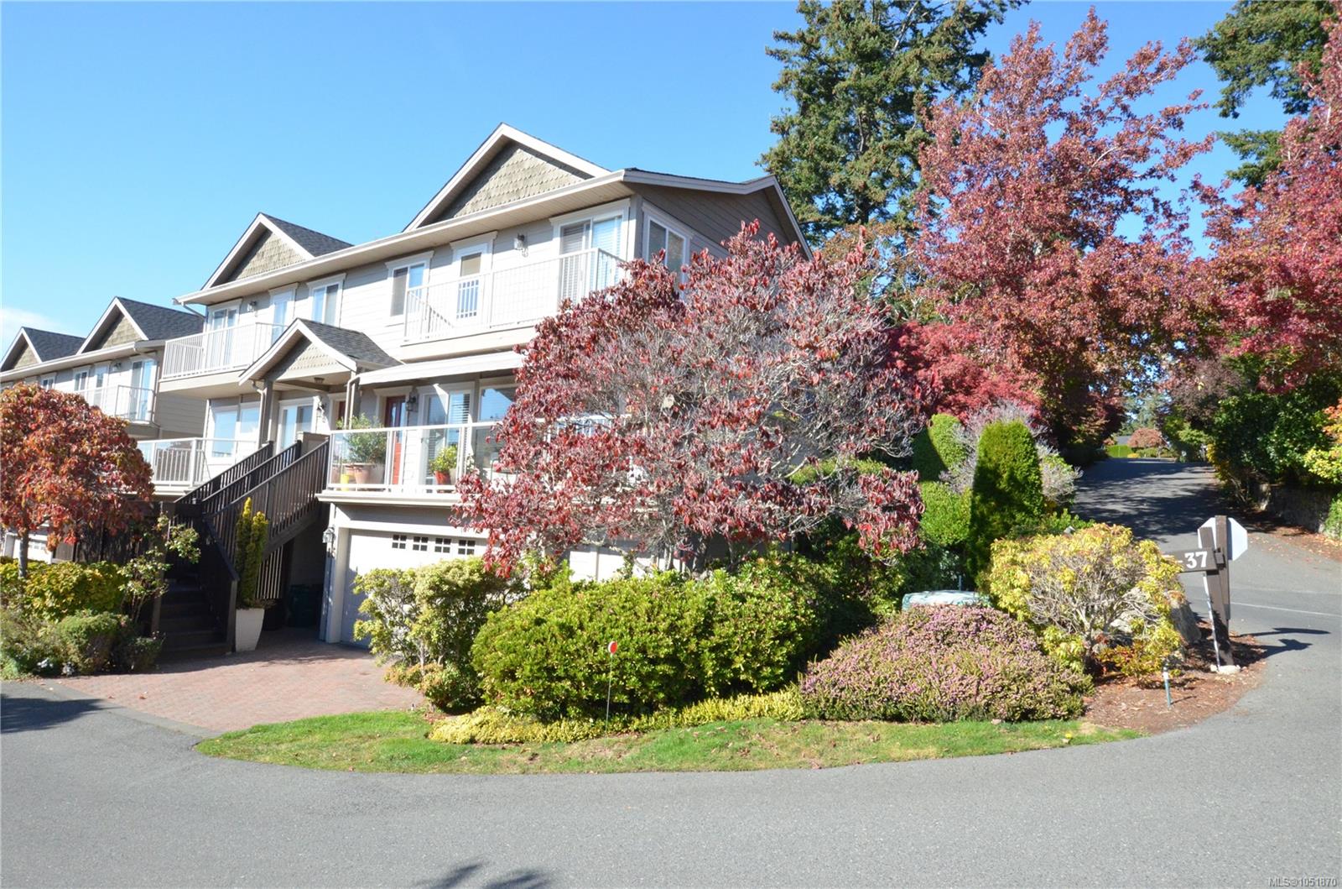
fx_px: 781
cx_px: 671
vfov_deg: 59.2
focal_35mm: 21
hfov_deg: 81.3
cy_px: 444
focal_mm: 14
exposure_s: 1/500
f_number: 13
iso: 2000
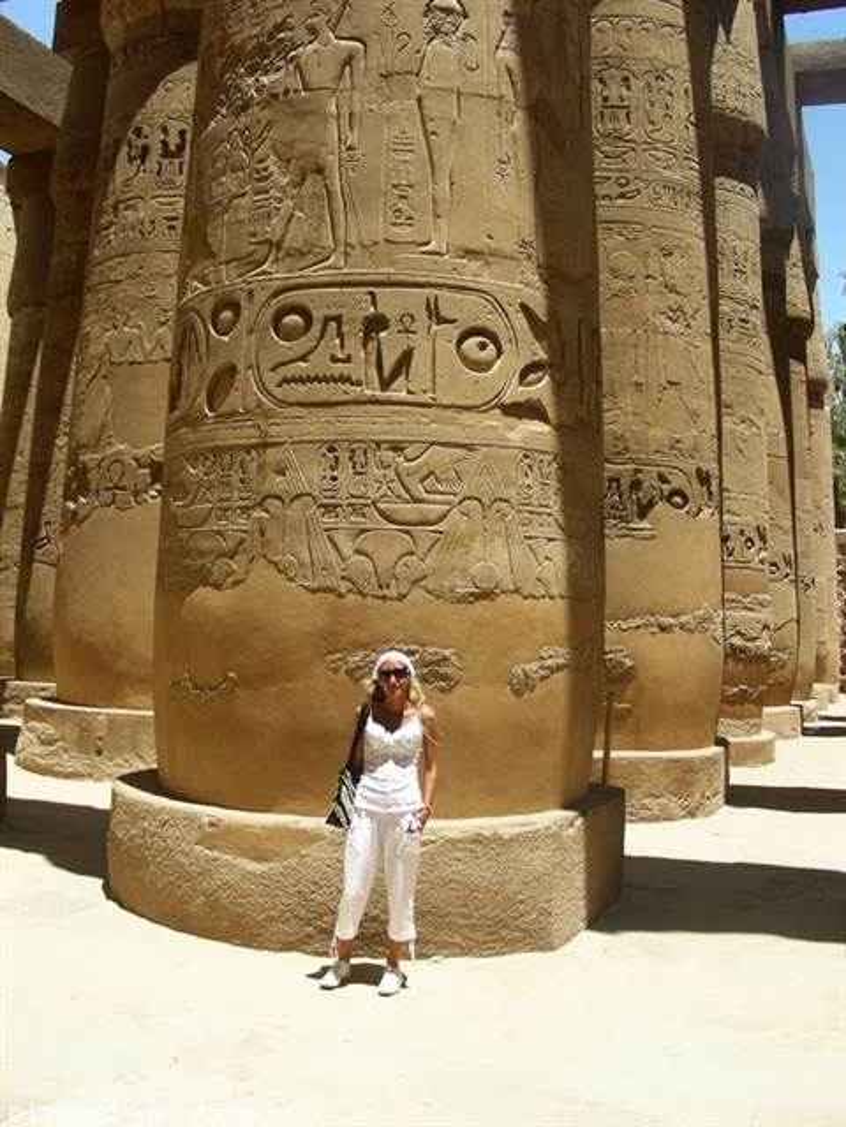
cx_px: 423
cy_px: 564
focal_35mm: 38
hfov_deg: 37.7
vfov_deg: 49.0
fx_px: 1238
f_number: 4
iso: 50
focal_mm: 6.3
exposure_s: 1/528
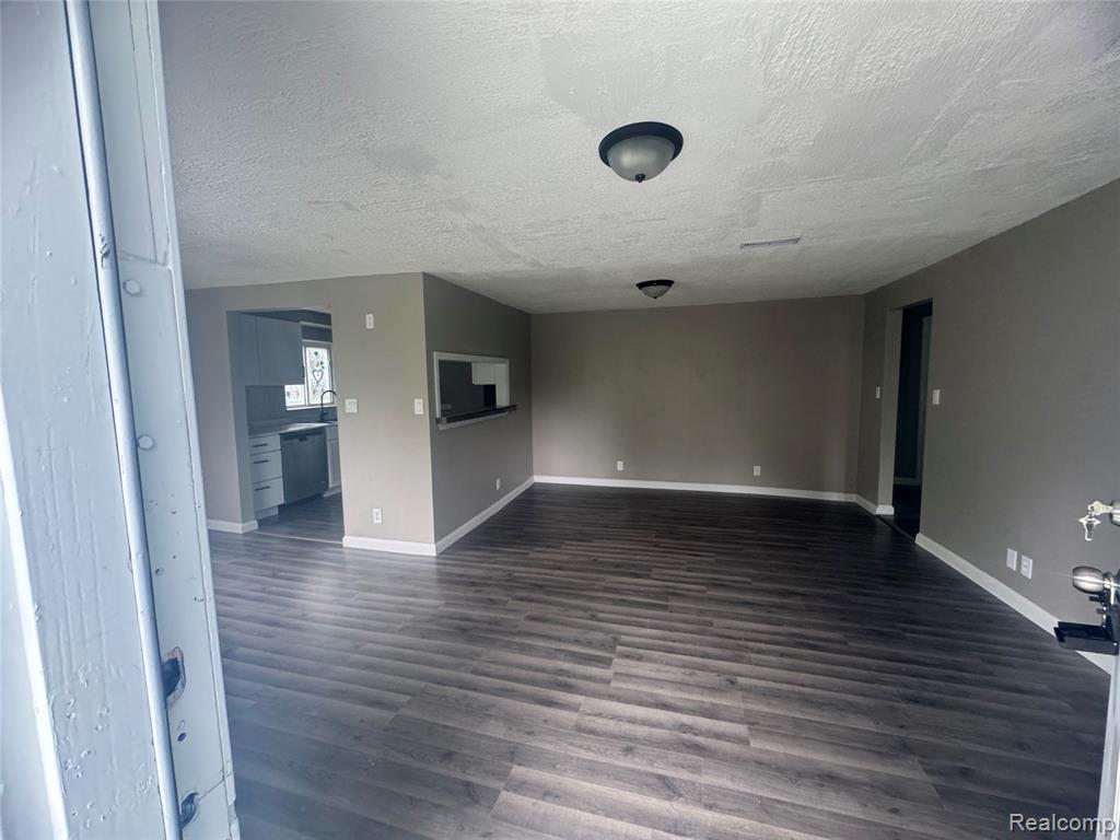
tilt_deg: -5.4
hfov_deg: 102.1
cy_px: 420
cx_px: 560
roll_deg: +0.7
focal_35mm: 14
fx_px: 453
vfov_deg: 85.7
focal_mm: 2.22
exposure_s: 1/97
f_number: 2.2
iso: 320
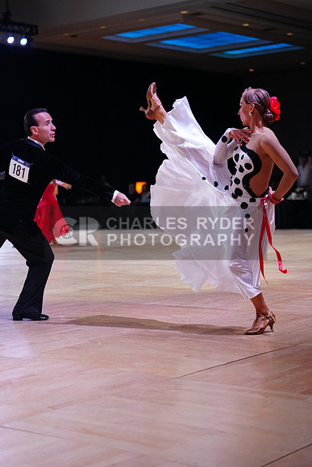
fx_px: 909
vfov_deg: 28.8
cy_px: 234
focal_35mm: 70
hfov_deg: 19.5
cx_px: 156
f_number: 2.8
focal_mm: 70
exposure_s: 1/500
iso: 2000
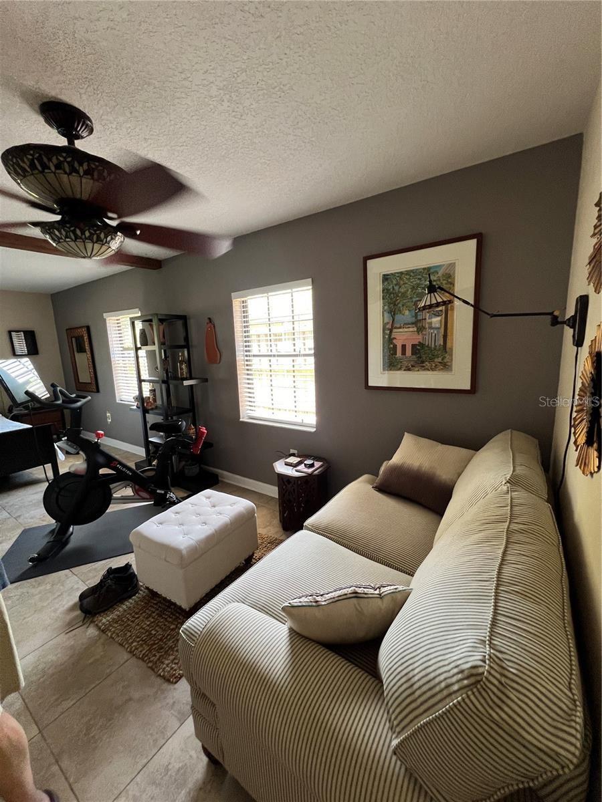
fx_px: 301
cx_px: 301
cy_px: 401
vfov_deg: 106.2
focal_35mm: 13
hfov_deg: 89.9
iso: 200
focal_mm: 1.57
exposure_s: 1/60
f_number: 1.8
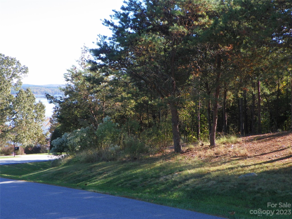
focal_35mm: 56
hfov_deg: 34.3
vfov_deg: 26.1
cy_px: 110
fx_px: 472
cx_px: 146
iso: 64
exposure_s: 1/200
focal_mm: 9.9
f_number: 3.5
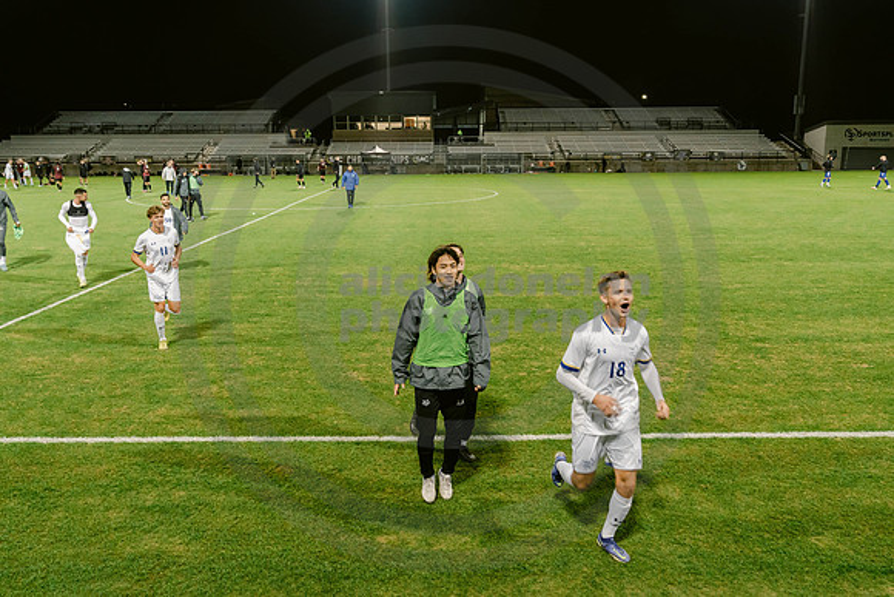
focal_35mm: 31
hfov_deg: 60.3
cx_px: 447
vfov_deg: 42.3
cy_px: 298
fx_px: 770
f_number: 5.6
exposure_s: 1/100
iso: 2000
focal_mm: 31
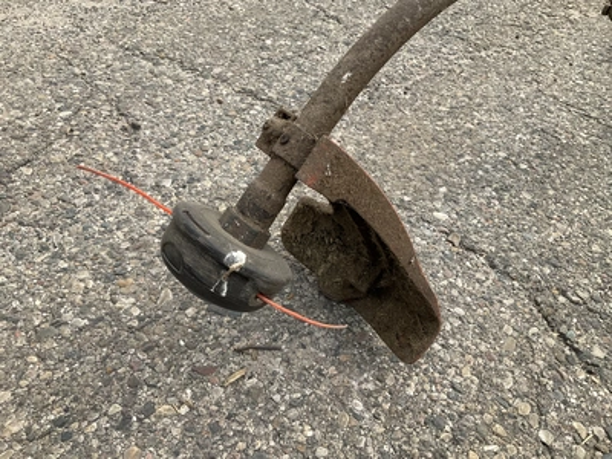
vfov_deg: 48.2
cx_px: 306
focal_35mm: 29
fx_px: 513
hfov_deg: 61.7
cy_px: 230
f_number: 1.8
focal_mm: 3
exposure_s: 1/1342
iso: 25
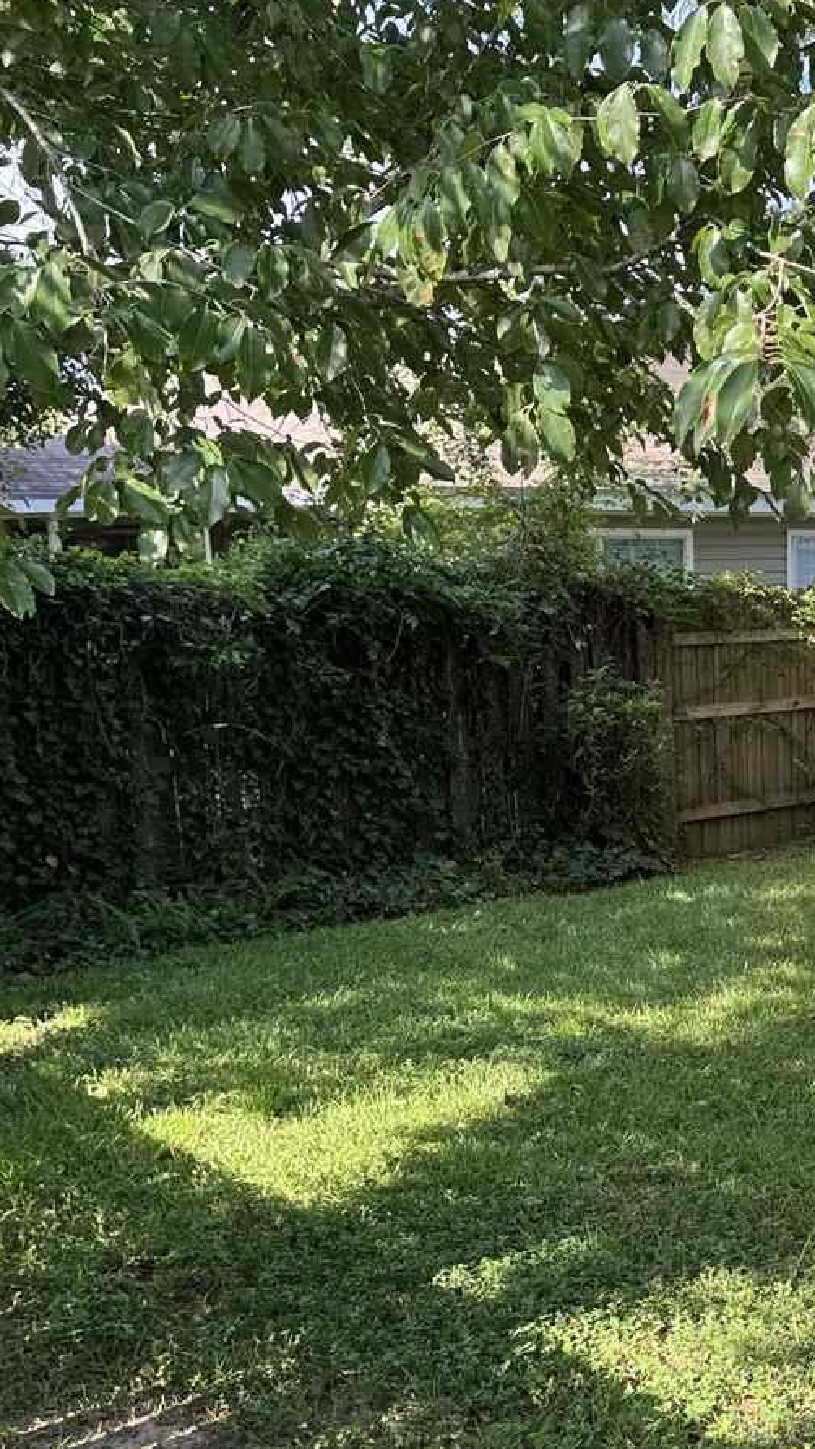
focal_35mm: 45
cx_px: 830
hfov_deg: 25.2
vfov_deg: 45.0
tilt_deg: -11.9
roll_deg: +0.5
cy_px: 926
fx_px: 1728
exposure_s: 1/448
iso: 80
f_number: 1.78
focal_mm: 6.76
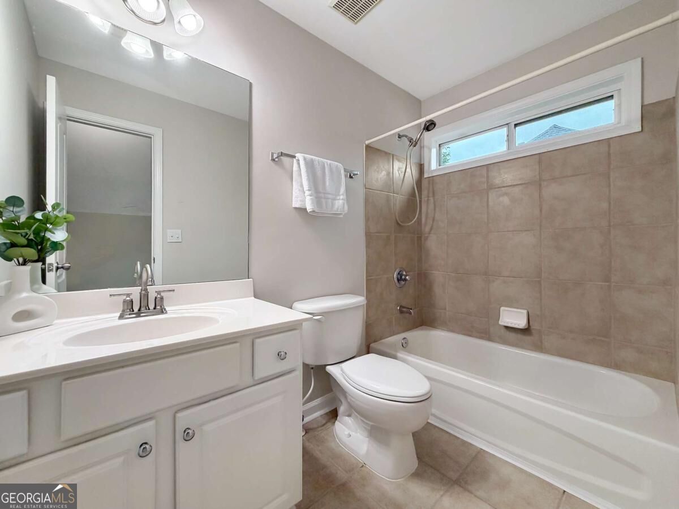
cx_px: 340
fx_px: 275
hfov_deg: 102.1
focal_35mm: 14
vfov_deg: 85.7
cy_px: 254
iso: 250
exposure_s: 1/120
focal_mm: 2.22
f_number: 2.2
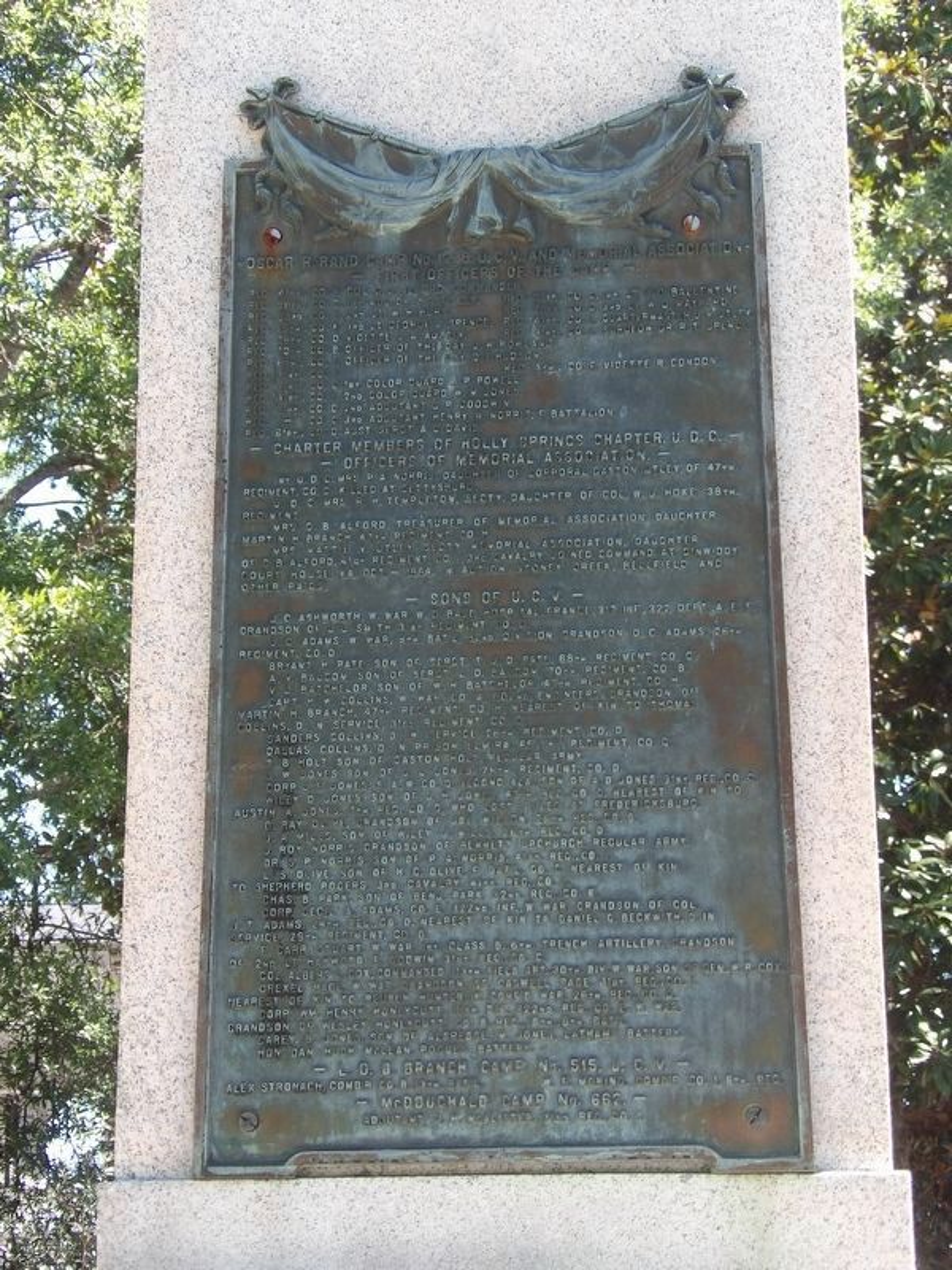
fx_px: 3740
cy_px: 635
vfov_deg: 19.3
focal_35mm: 102
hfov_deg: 14.5
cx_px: 476
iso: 156
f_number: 4.2
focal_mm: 18.2
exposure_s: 1/100
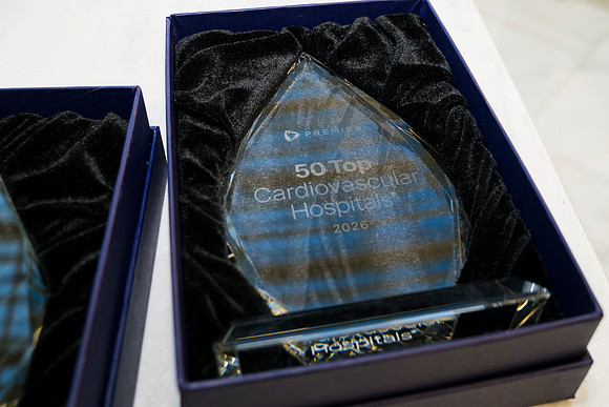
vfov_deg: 41.1
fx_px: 541
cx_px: 304
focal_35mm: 32
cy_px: 204
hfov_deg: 58.7
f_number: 5
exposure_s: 1/160
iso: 400
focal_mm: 32
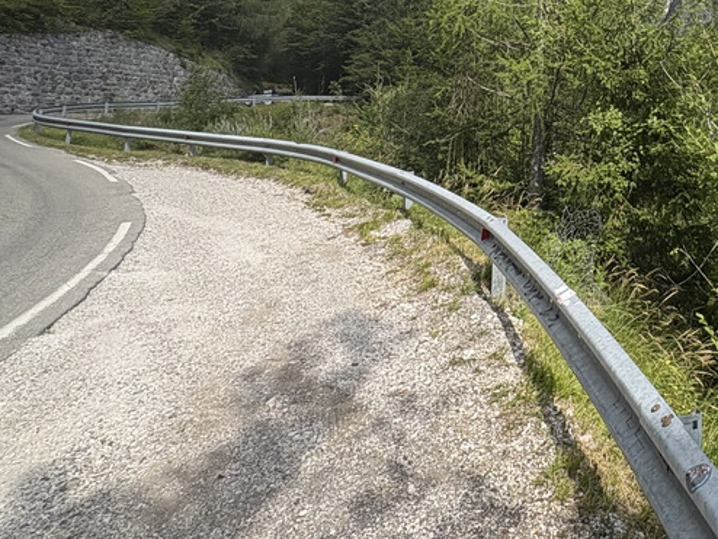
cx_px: 657
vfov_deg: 37.9
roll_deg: +1.0
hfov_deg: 47.9
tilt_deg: +12.9
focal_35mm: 34
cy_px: 19
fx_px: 706
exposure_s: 1/1506
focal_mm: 2.22
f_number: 2.2
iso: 64
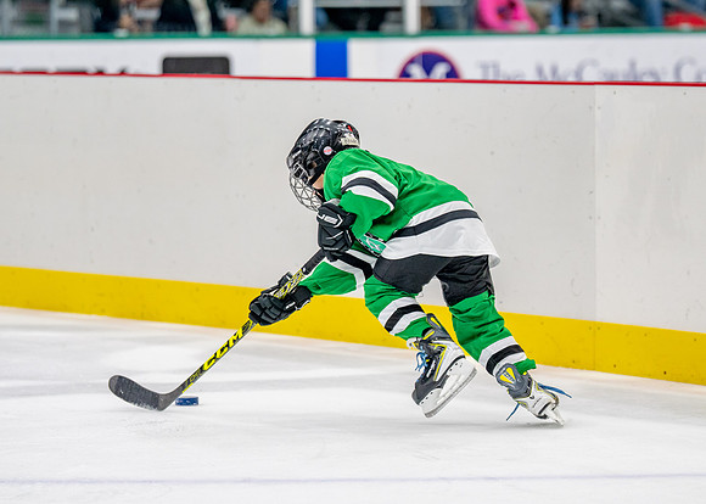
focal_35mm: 213
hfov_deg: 9.5
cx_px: 401
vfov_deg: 6.8
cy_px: 226
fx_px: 4270
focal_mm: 140
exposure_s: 1/1250
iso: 1000
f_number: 2.8
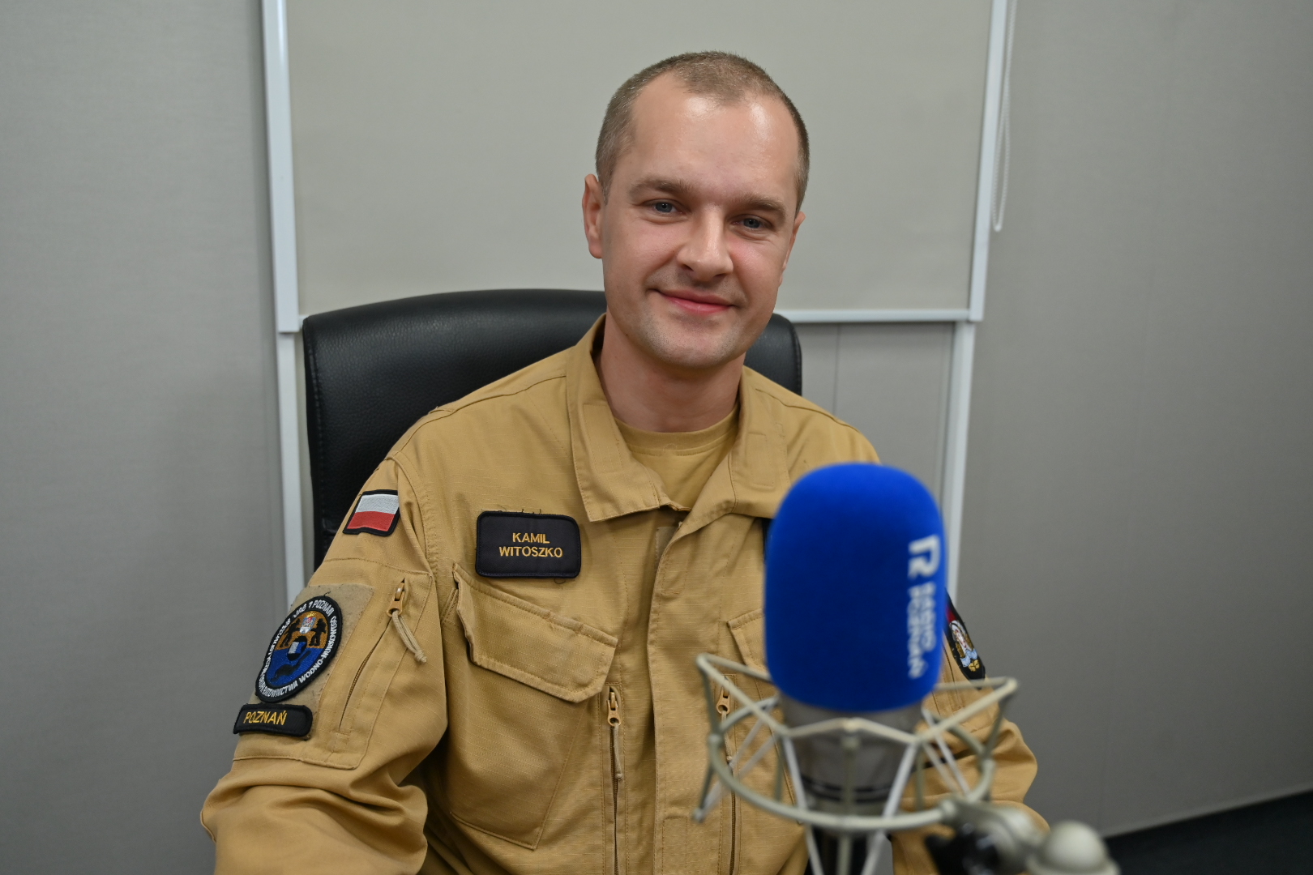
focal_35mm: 32
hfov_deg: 58.0
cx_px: 656
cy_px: 438
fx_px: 1185
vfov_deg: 40.5
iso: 720
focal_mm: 32.5
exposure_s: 1/400
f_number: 4
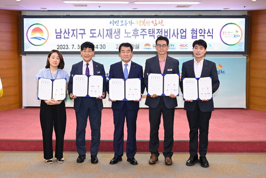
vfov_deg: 30.5
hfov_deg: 44.5
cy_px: 89
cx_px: 133
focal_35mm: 44
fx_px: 325
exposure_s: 1/80
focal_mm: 44
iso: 1000
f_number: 4
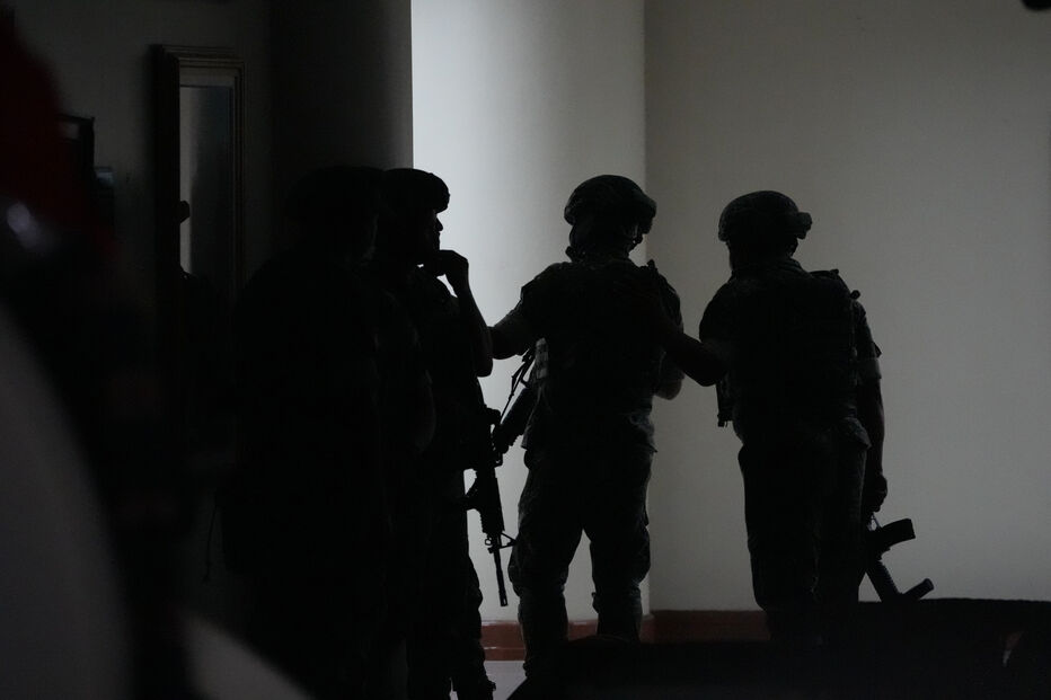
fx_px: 8756
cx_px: 526
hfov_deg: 6.9
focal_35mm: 300
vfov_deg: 4.6
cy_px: 350
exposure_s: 1/400
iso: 12800
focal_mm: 200
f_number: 2.8
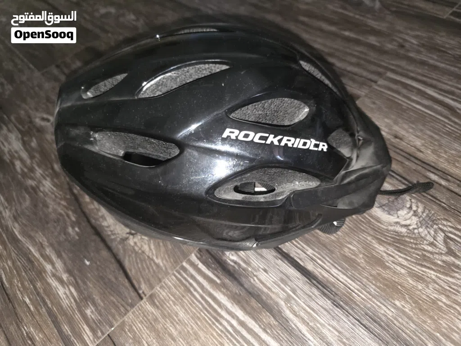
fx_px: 306
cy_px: 173
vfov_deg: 58.9
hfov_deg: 73.9
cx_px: 230
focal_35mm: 23
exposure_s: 1/12
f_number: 1.7
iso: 3200
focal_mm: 6.3
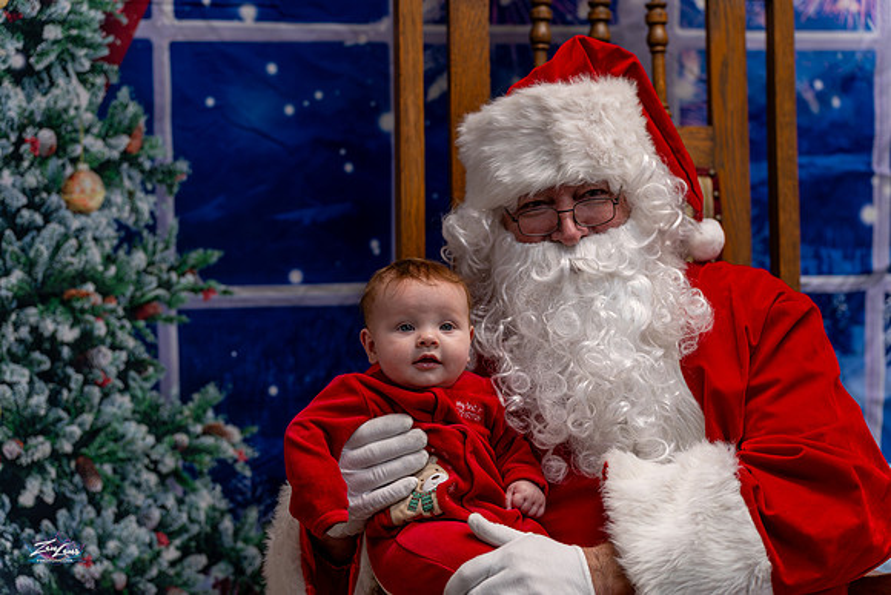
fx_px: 1912
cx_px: 446
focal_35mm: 77
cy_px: 298
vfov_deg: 17.7
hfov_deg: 26.2
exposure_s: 1/400
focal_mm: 75
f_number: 2.5
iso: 640
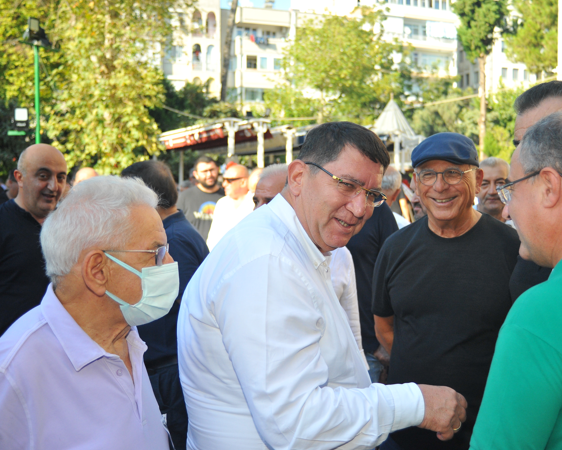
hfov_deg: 42.8
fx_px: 715
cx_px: 322
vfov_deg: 34.9
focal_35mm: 43
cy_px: 225
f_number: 5
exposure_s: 1/3200
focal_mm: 38
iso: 2000
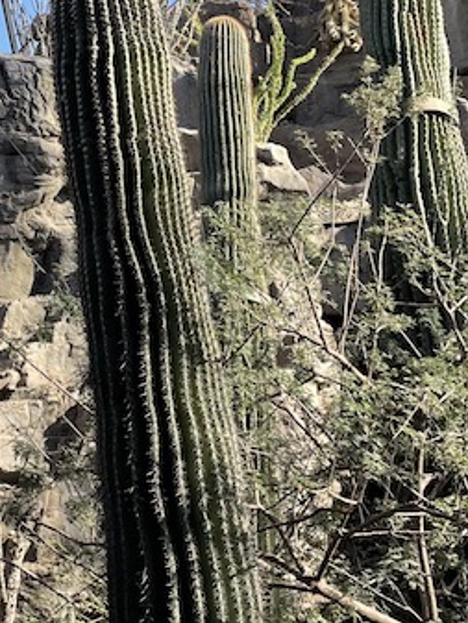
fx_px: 1423
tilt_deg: +16.7
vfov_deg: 24.3
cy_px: 109
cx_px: 67
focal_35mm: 79
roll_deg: +1.9
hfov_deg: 18.4
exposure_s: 1/979
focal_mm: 4.2
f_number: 1.6
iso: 32
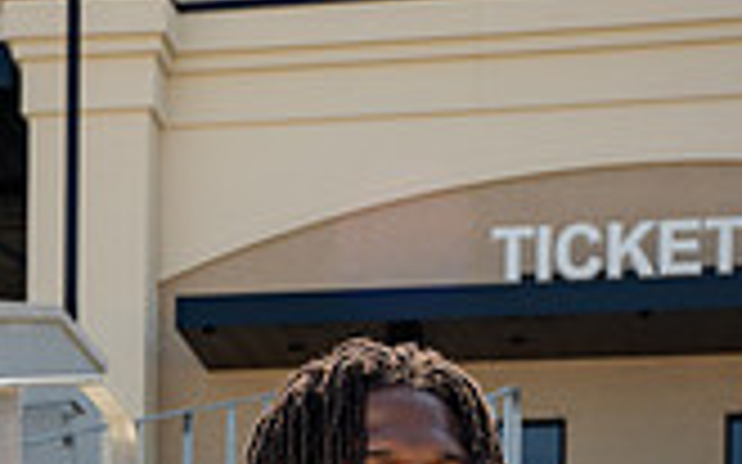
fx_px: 2365
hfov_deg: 17.8
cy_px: 1005
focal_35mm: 117
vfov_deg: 10.1
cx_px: 279
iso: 100
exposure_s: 1/320
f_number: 7.1
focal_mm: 42
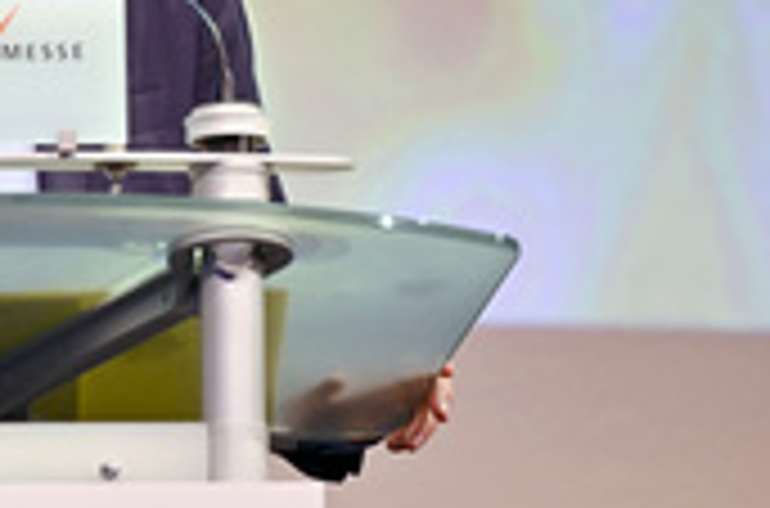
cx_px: -110
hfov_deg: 4.2
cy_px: 121
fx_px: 10430
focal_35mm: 489
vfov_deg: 2.8
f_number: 2.8
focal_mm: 185
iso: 800
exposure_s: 1/500
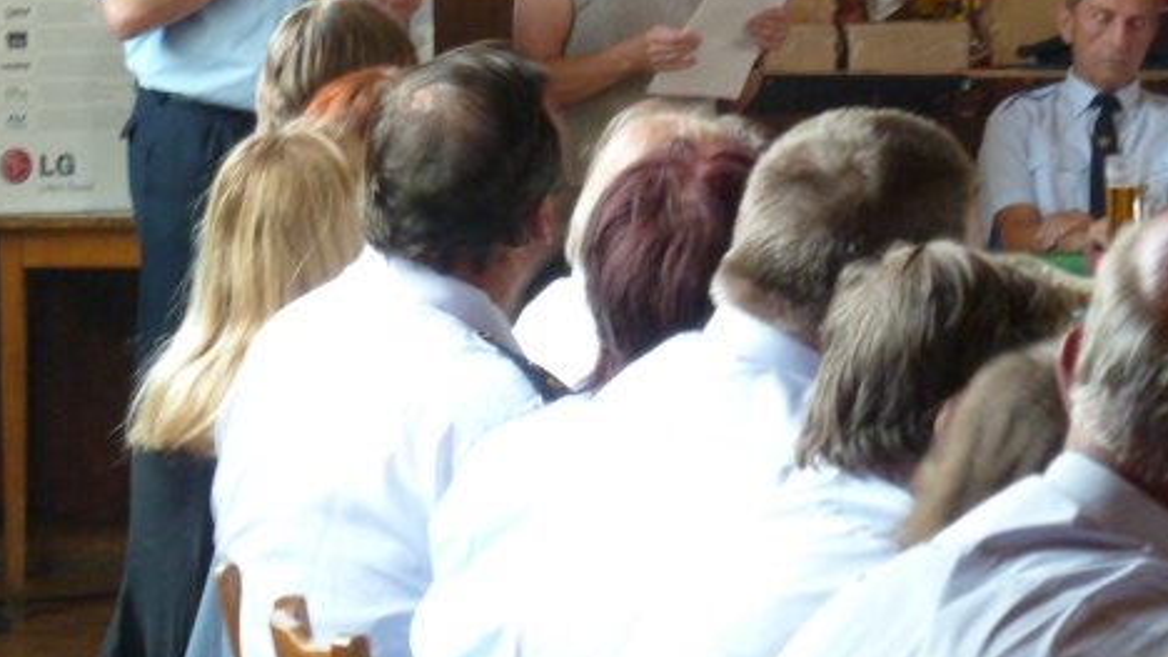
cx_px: 666
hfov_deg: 8.6
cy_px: 142
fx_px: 7803
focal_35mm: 252
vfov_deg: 4.8
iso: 400
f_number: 4.5
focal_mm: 27.8
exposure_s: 1/10
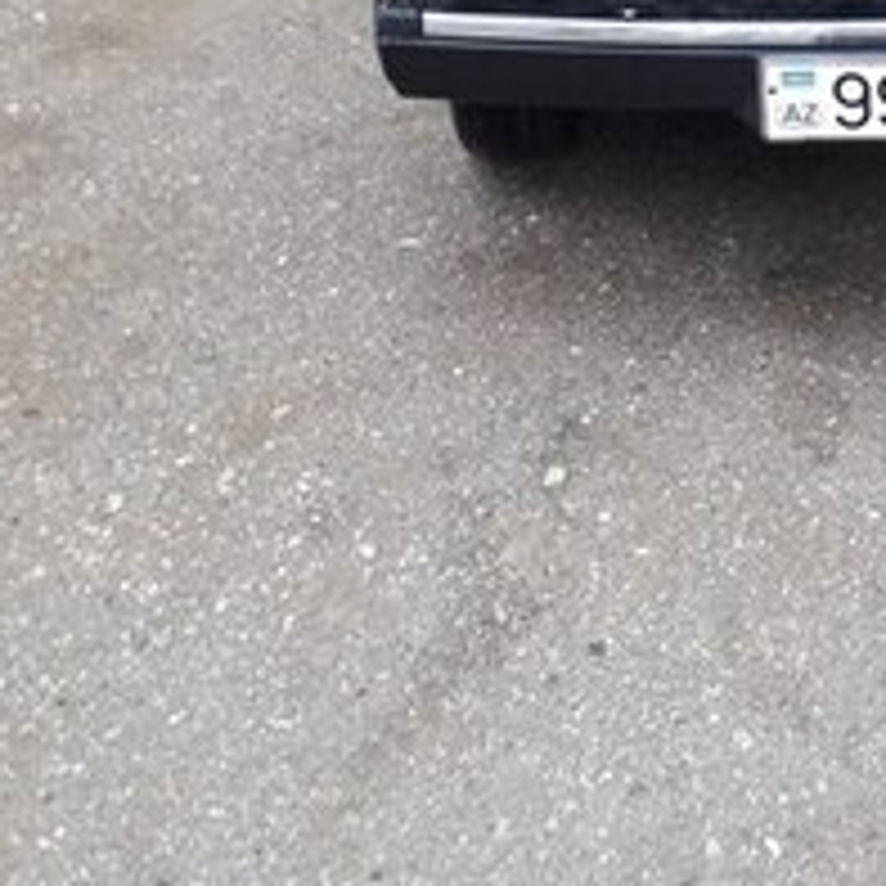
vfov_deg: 26.1
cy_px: -121
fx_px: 1737
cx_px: 814
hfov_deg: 27.5
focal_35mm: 60
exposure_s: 1/50
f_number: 1.9
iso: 100
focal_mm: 3.6
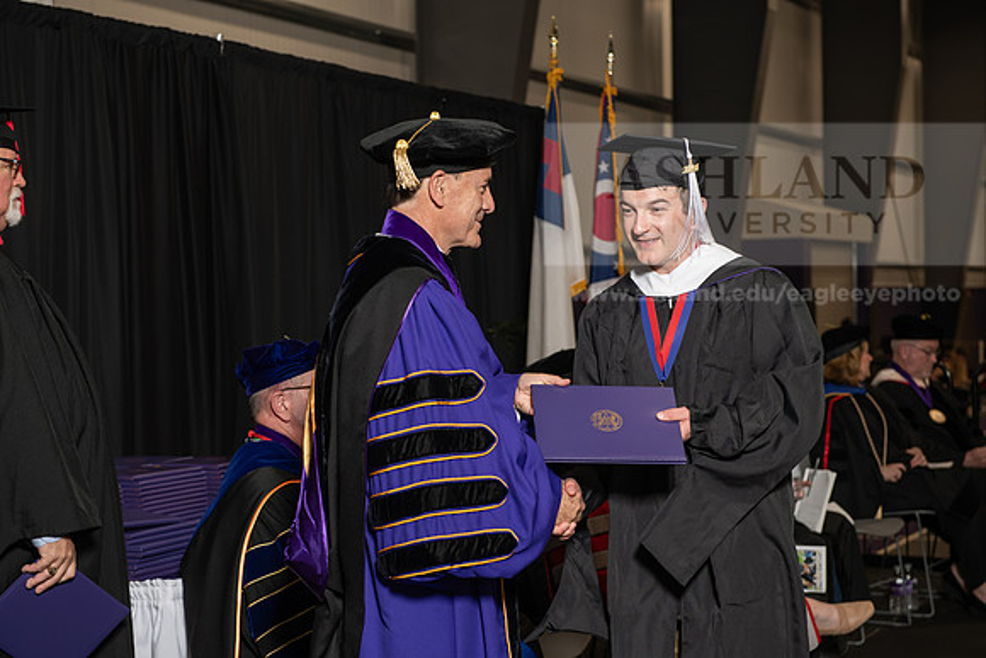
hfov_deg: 28.8
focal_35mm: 70
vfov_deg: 19.5
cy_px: 329
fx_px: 1918
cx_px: 493
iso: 800
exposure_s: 1/160
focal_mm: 70
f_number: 5
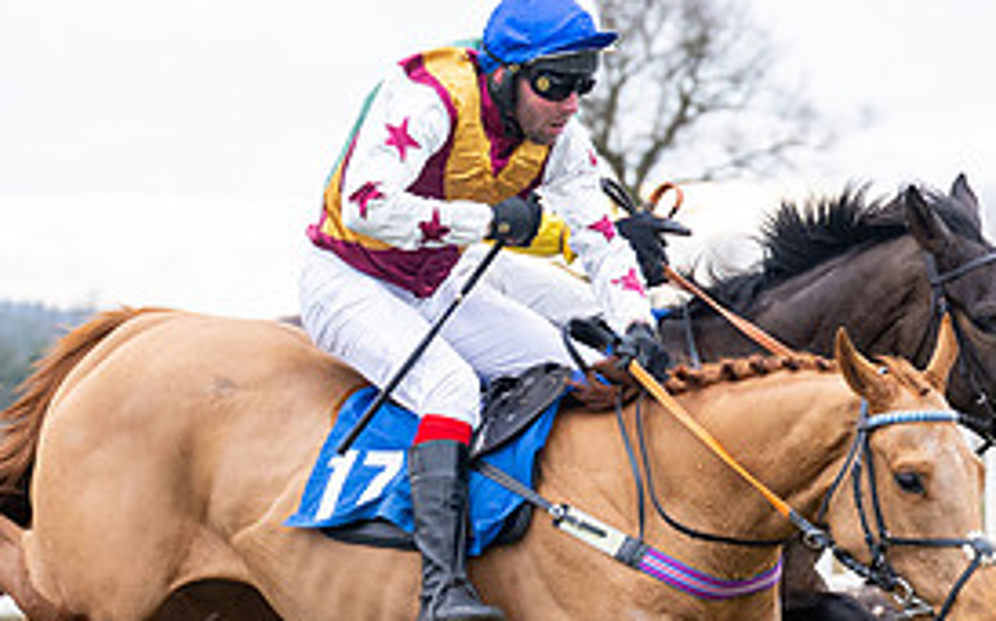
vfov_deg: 4.7
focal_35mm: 277
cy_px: 536
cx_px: 749
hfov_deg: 7.6
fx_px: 7516
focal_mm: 70
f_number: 2.8
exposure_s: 1/1000
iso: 640
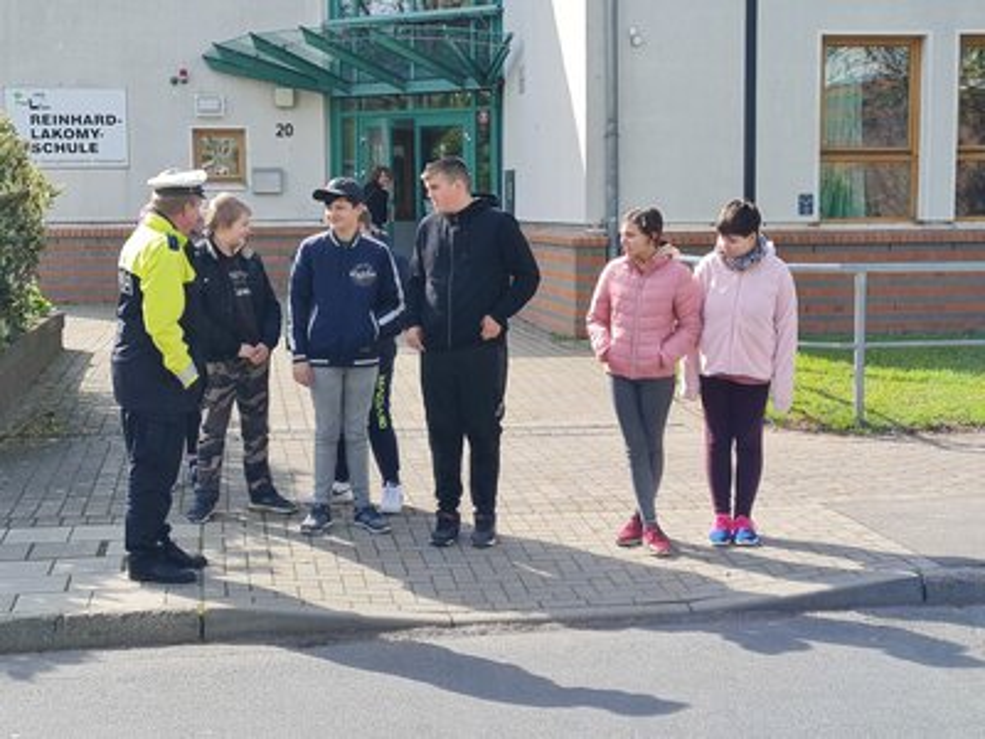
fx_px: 740
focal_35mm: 26
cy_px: 370
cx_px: 492
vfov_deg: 53.1
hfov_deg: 67.3
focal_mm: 5.4
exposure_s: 1/989
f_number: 1.8
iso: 50
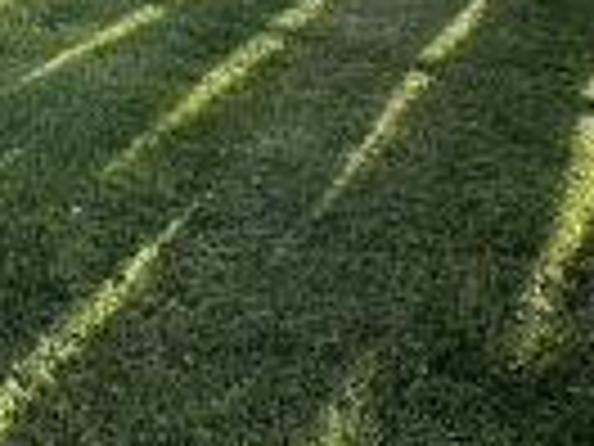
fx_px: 1218
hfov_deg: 24.0
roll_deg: +0.0
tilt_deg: -12.9
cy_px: -5
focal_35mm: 71
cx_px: -182
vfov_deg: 20.1
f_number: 2.2
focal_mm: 2.22
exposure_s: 1/641
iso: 50
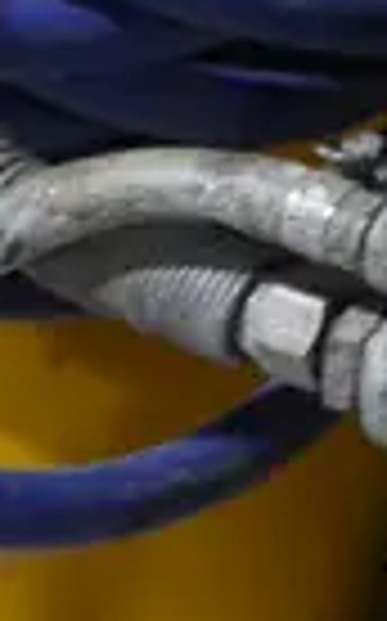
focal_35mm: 284
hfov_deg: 4.4
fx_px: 4803
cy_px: 212
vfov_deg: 7.4
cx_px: 1244
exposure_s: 1/60
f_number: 4
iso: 500
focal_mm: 18
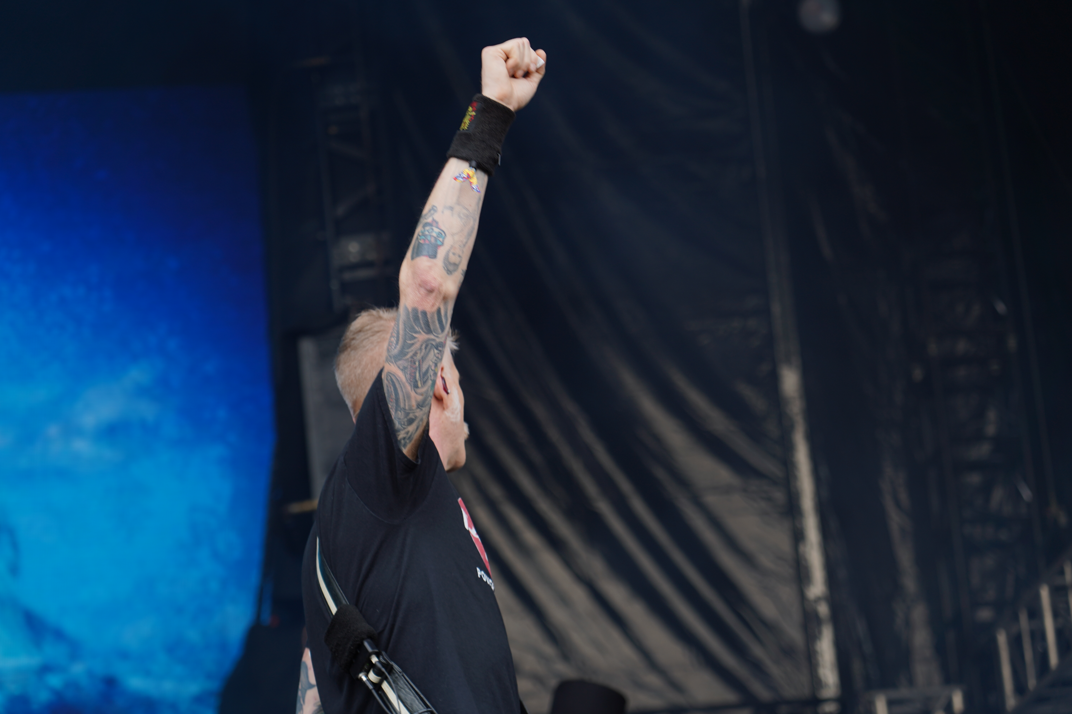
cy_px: 357
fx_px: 3126
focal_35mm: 105
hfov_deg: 19.5
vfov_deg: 13.0
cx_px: 536
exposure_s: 1/160
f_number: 4.5
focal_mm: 105
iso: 100
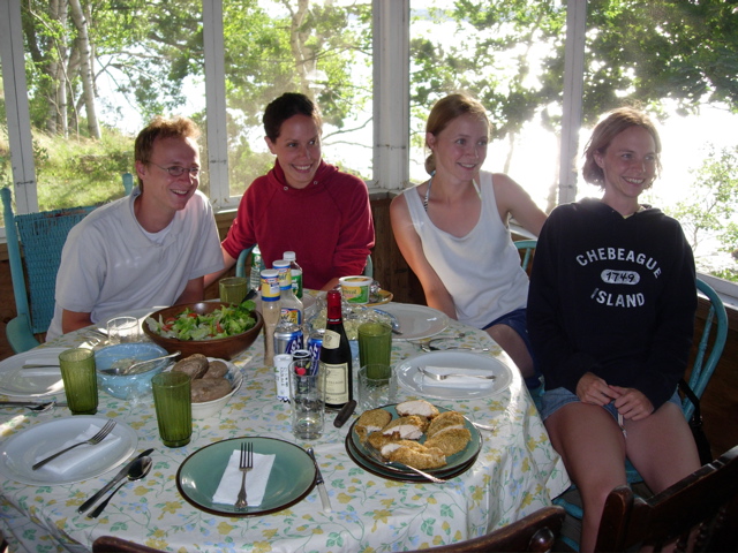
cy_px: 276
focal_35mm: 38
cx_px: 369
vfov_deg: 37.7
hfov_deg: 49.0
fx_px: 810
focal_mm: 7.8
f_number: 2.8
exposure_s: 1/203
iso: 79
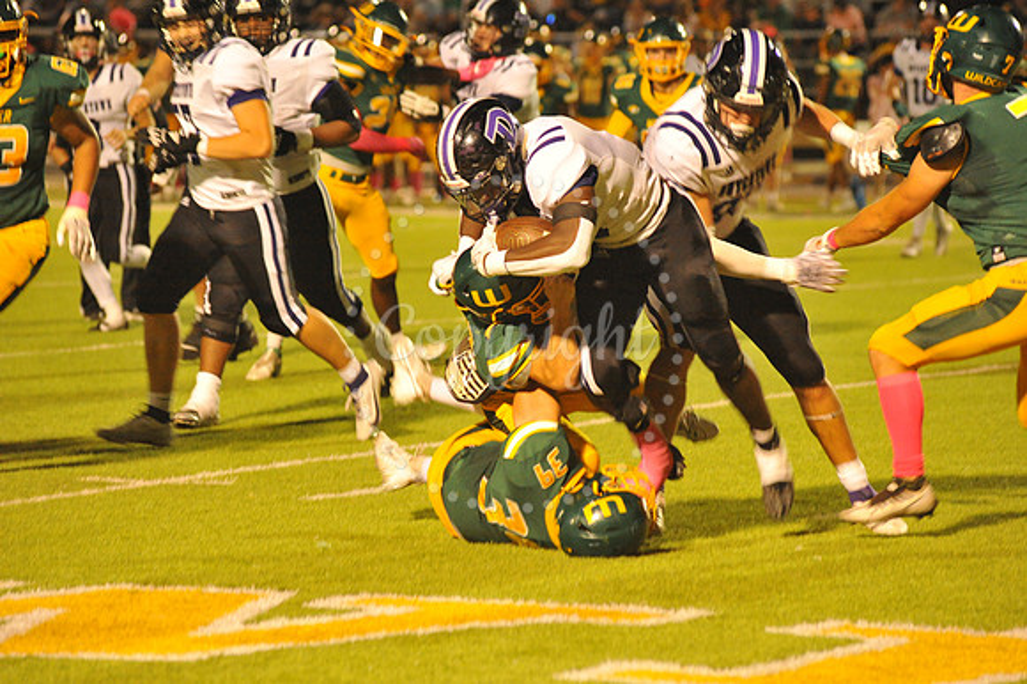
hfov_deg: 10.3
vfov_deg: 6.9
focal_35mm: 200
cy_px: 342
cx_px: 514
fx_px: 5702
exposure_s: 1/200
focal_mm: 200
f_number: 5
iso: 6400
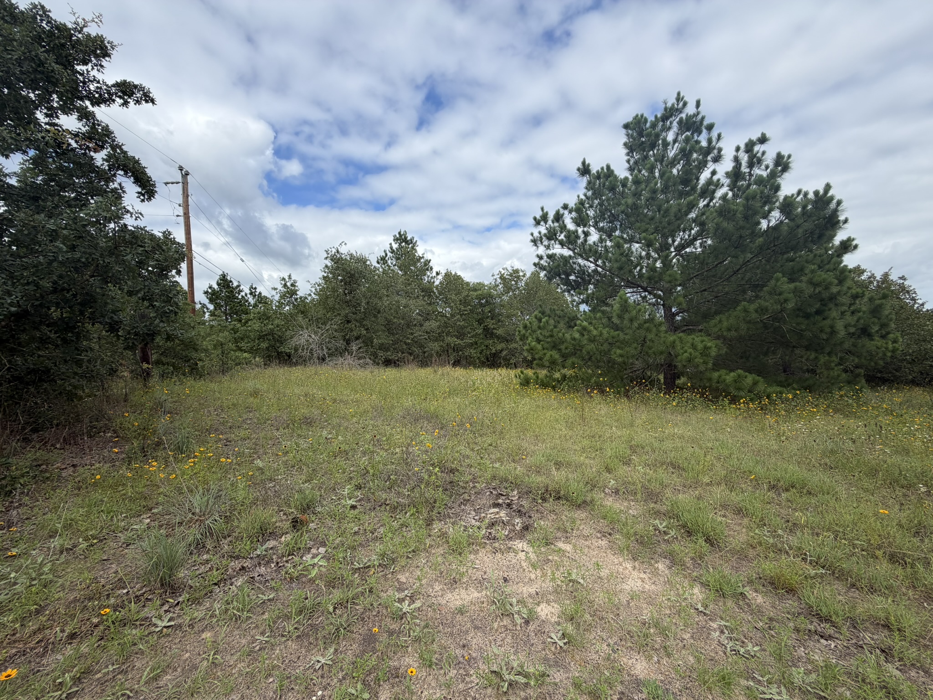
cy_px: 350
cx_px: 466
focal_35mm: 14
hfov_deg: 102.1
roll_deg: +1.4
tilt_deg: -2.4
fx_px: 377
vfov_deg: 85.7
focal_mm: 2.22
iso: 25
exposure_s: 1/770
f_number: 2.2
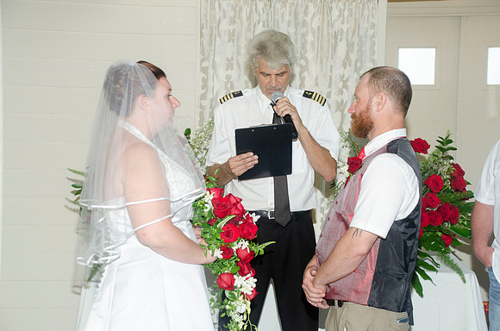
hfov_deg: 30.6
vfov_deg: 20.5
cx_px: 250
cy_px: 166
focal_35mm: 66
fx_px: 915
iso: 400
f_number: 5.6
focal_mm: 44
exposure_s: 1/250
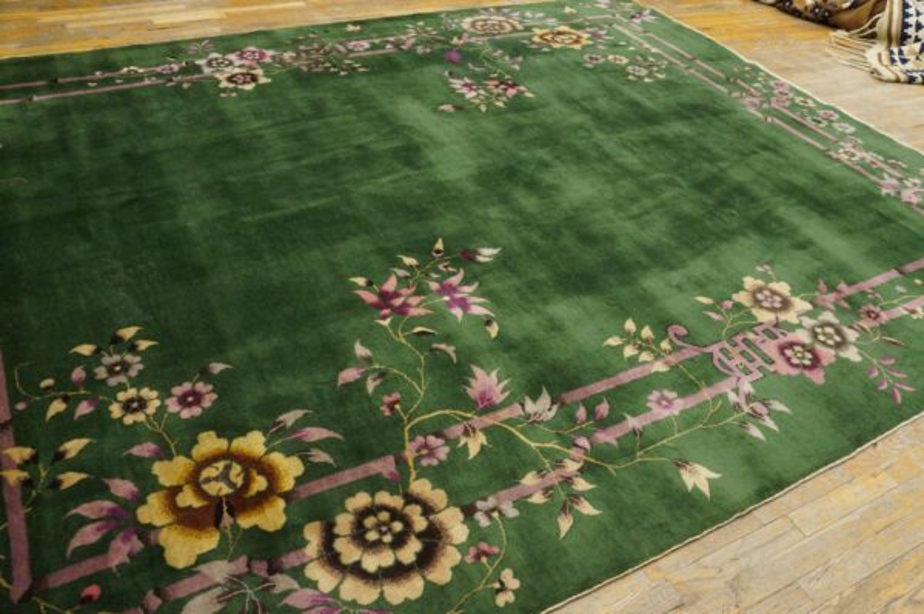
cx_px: 462
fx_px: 731
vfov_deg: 45.6
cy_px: 307
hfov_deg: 64.6
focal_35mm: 28
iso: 3200
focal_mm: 19
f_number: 3.5
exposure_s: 1/125
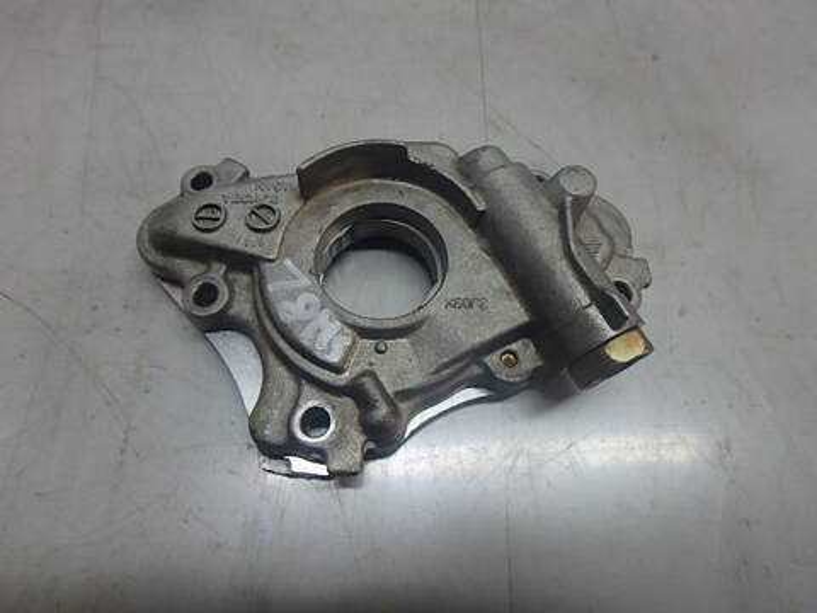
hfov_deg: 79.0
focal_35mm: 21
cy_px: 306
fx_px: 496
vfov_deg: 63.4
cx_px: 408
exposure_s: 1/60
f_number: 3.5
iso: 200
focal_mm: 3.7
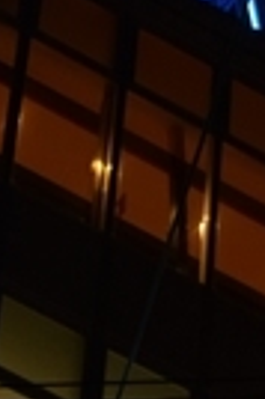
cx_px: -34
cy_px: -137
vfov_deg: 7.3
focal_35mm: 278
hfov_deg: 4.9
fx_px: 3077
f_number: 5
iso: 400
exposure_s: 1/60
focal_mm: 31
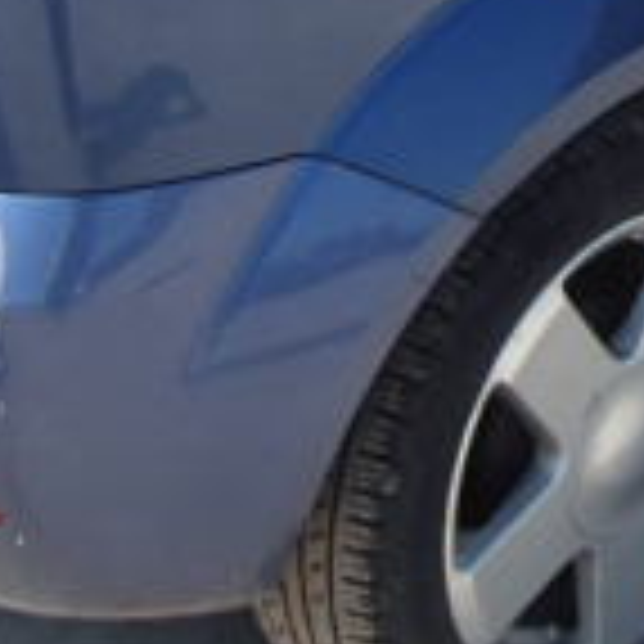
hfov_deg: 15.6
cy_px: -212
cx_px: 549
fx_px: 2336
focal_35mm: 111
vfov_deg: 14.9
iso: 100
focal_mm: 5
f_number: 3.9
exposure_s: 1/320
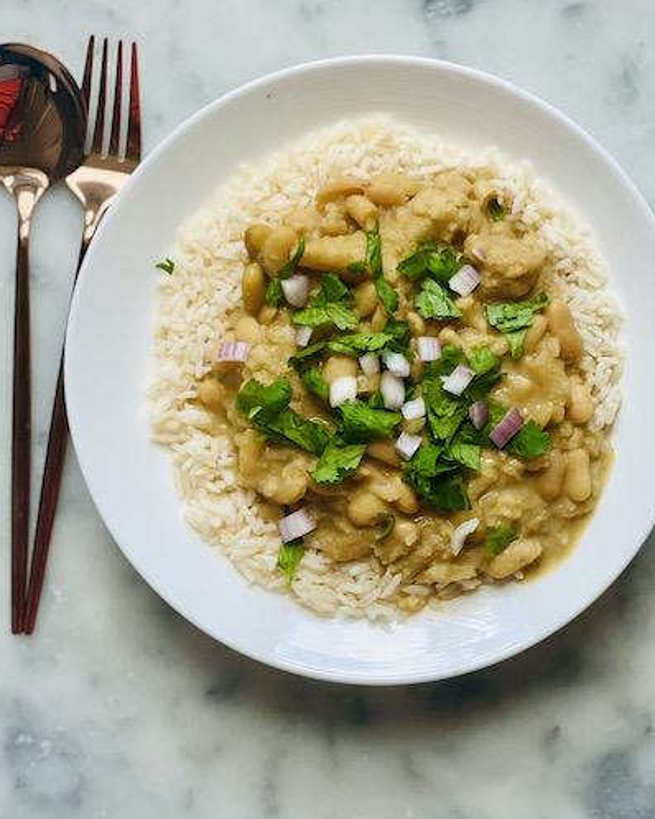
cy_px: 382
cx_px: 347
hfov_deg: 22.5
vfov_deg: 27.9
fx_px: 1649
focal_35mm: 68
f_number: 2
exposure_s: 1/122
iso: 64
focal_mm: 6
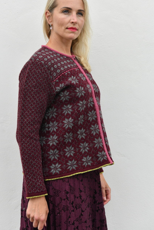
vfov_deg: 24.7
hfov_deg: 16.7
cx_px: 70
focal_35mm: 82
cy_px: 101
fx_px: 526
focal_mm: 70
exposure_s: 1/350
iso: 1600
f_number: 9.5
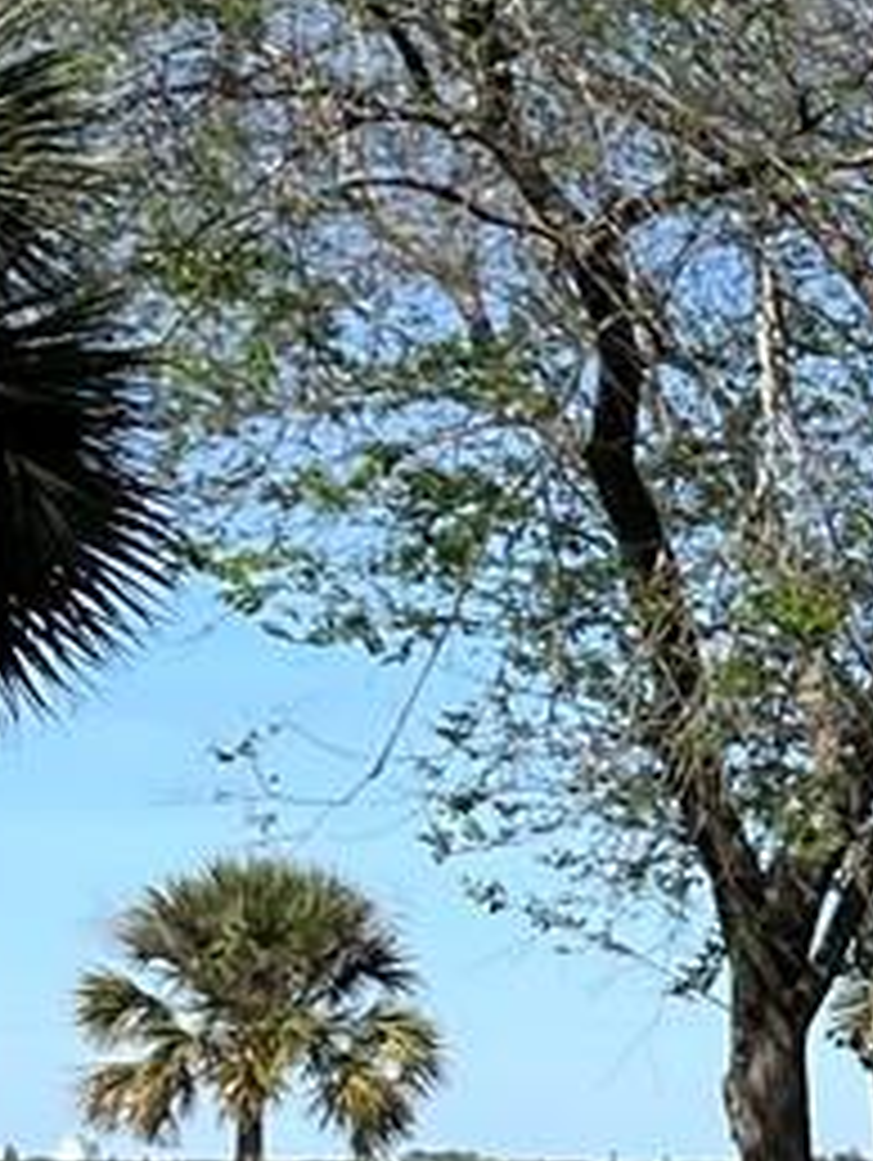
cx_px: 2956
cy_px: 1170
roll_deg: -0.7
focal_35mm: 161
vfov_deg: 12.1
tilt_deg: -0.4
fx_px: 5405
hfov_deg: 7.6
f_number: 1.6
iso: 50
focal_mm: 5.1
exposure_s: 1/3413
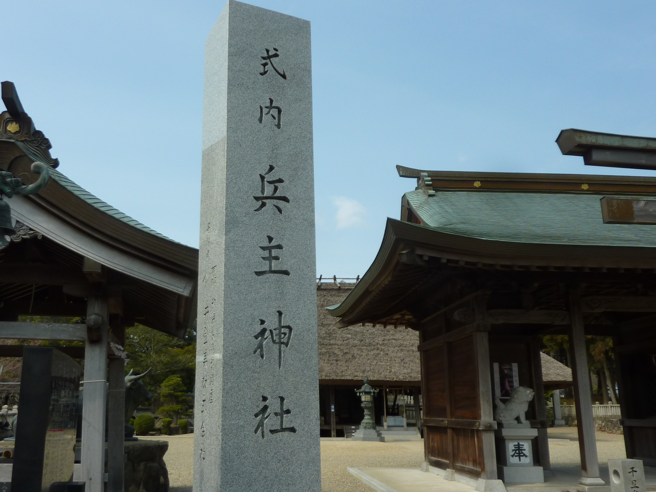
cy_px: 252
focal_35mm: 30
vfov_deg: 46.8
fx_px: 568
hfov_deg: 59.6
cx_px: 272
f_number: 4.5
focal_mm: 4.1
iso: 80
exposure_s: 1/500
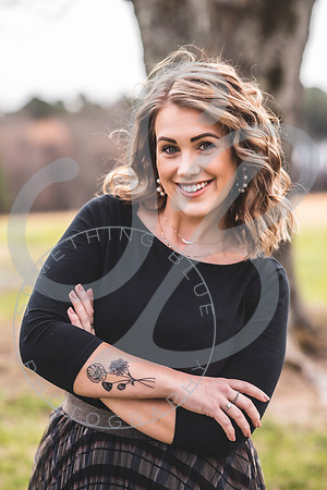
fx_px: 1158
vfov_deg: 23.9
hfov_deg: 16.1
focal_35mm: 85
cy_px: 245
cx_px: 164
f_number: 2.8
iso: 100
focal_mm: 85
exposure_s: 1/640
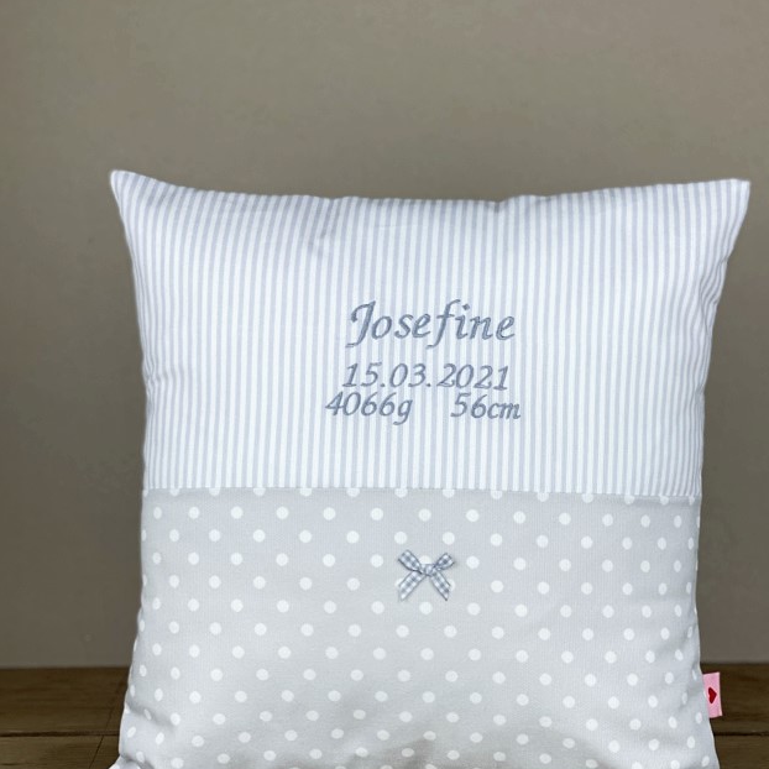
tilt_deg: -4.1
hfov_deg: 25.0
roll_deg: +0.2
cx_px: 410
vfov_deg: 24.9
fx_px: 1734
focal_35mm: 69
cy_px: 486
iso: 32
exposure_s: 1/100
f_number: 2
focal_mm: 6
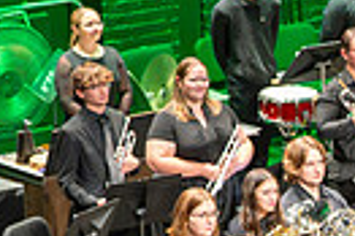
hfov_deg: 4.6
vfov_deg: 3.1
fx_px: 4363
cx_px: 726
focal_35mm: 443
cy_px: 275
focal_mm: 100
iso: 6400
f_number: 2.8
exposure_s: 1/640
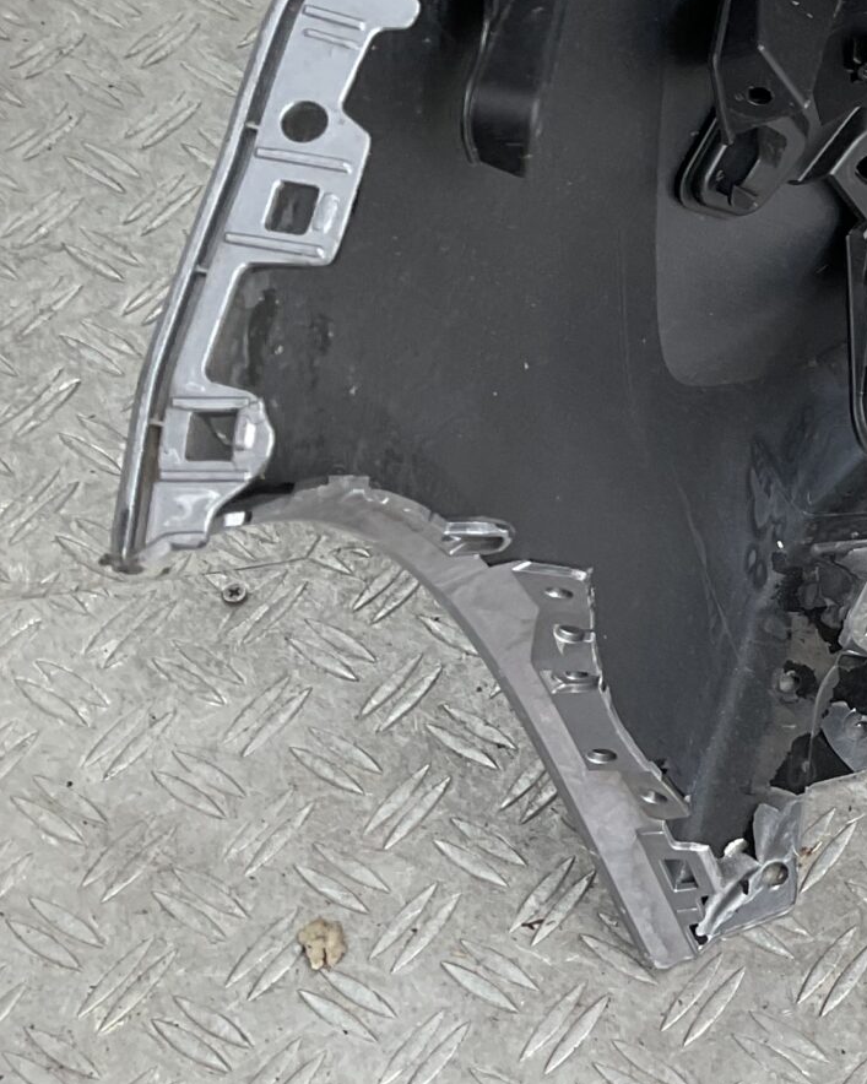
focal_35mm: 82
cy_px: 129
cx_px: 1403
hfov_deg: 16.6
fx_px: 2631
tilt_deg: -47.6
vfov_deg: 22.8
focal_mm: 3
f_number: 1.8
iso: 16
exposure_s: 1/173
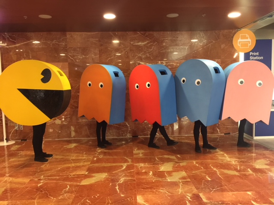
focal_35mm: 29
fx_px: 230
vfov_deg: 48.2
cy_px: 102
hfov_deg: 61.7
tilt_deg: -5.6
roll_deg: +1.5
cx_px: 137
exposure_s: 1/8
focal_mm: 4.15
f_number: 2.2
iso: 125
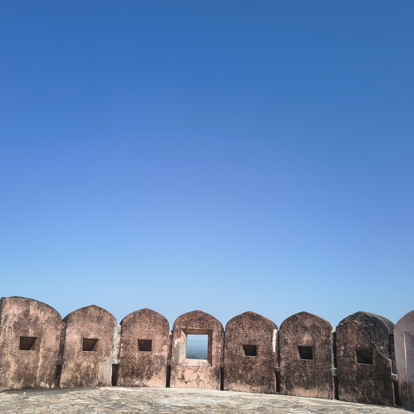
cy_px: 229
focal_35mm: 28
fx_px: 379
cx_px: 204
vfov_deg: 57.2
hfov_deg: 57.3
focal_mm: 5.56
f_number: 1.8
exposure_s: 1/1814
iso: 101
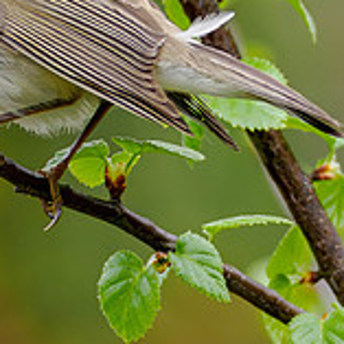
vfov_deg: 0.6
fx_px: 31571
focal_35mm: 2808
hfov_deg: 0.6
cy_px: -123
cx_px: -143
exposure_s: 1/2500
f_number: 4
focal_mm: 300
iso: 1250
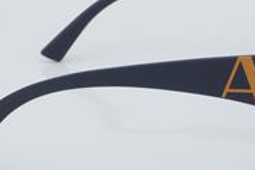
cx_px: 196
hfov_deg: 14.3
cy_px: 69
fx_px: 1013
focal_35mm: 143
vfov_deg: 9.6
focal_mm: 45
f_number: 32
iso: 100
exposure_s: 1/4
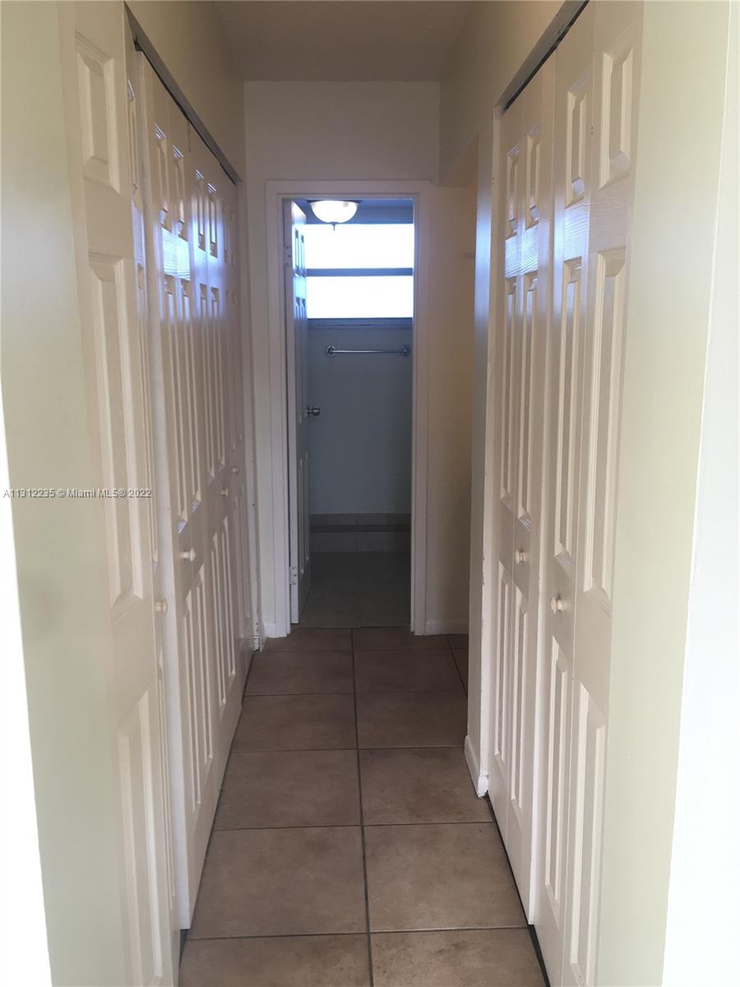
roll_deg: -0.3
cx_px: 370
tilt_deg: -9.2
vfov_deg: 61.7
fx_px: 827
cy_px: 494
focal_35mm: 29
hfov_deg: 48.2
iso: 25
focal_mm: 4.15
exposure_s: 1/60
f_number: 2.2
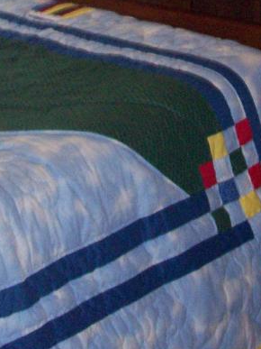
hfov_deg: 12.4
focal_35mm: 119
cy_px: -47
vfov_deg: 16.0
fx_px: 1197
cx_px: 86
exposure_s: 1/73.1
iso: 140
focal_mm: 7.6
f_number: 3
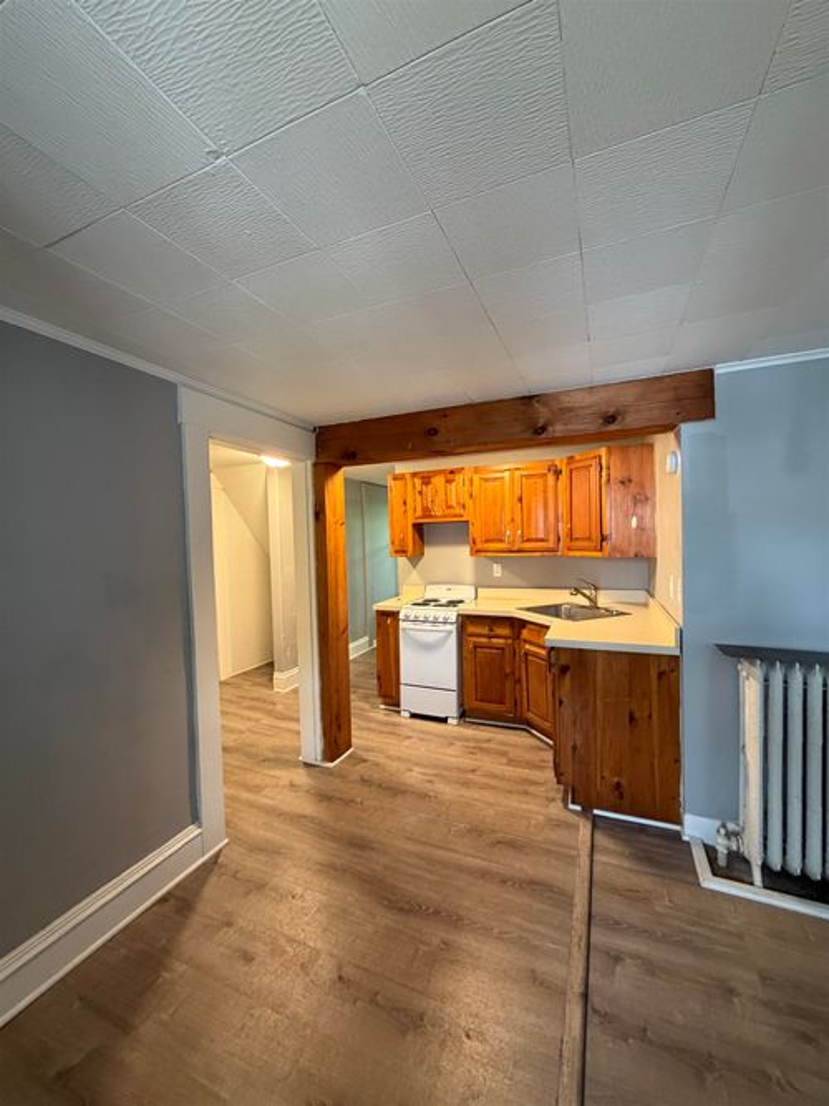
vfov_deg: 102.1
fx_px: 447
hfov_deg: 85.7
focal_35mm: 14
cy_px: 553
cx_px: 414
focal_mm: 2.22
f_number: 2.2
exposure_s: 1/60
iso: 400
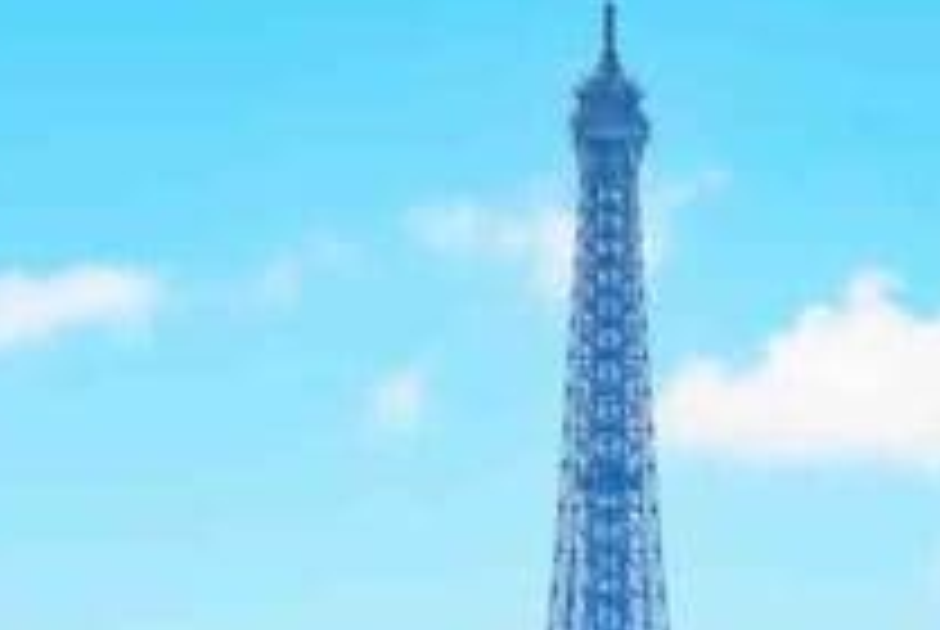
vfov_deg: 2.2
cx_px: 967
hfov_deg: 3.3
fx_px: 16133
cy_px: 436
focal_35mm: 617
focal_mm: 190
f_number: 8
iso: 64
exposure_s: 1/250
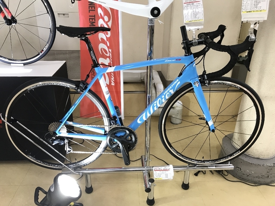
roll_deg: -0.6
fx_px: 222
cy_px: 103
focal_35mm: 28
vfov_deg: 49.7
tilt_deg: -22.5
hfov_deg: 63.4
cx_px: 138
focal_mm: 3.99
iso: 40
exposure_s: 1/20
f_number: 1.8
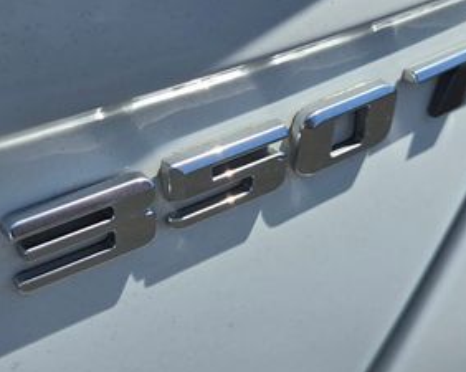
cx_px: 236
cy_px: 169
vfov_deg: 29.6
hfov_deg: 36.7
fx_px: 703
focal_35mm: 51
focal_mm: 5.4
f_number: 1.8
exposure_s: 1/2000
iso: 25
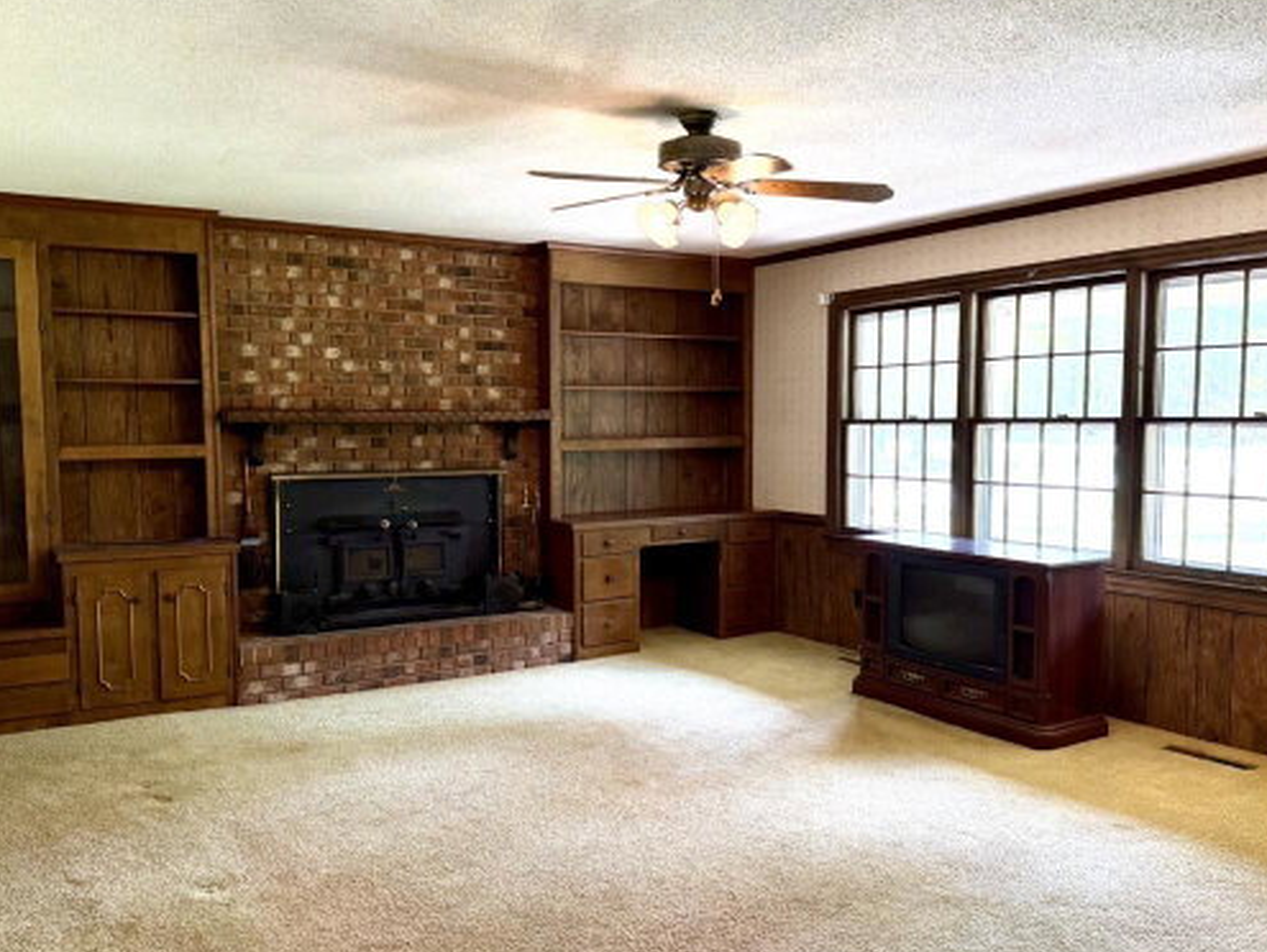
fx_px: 1135
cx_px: 645
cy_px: 494
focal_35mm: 31
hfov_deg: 58.3
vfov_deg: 45.5
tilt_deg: -3.8
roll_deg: +1.2
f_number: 1.78
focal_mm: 6.76
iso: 250
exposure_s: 1/120
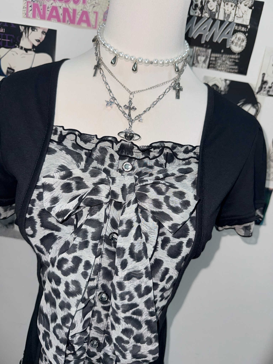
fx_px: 252
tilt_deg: -16.3
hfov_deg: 56.8
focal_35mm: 24
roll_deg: -9.0
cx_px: 136
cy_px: 182
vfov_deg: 71.6
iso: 50
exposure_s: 1/68
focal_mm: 6.76
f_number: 1.78
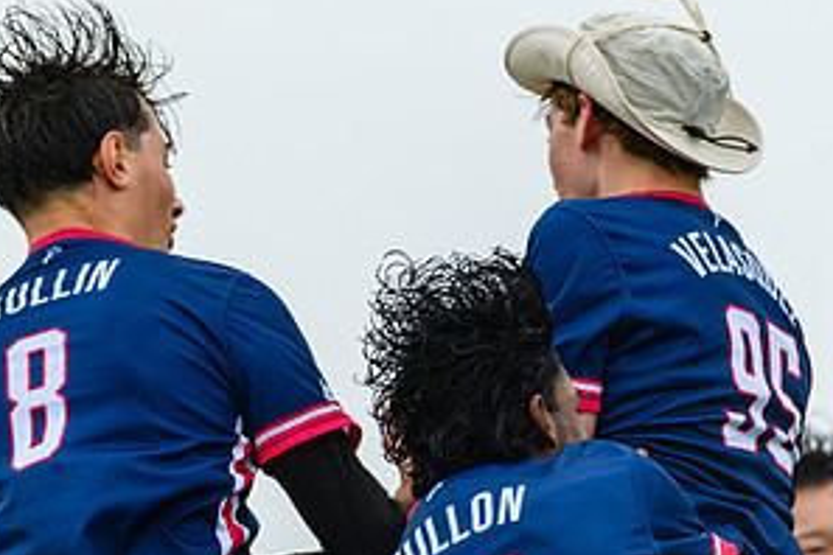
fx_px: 18093
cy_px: 304
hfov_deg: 2.6
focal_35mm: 782
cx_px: 210
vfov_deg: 1.8
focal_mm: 400
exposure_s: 1/1250
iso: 400
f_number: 3.2
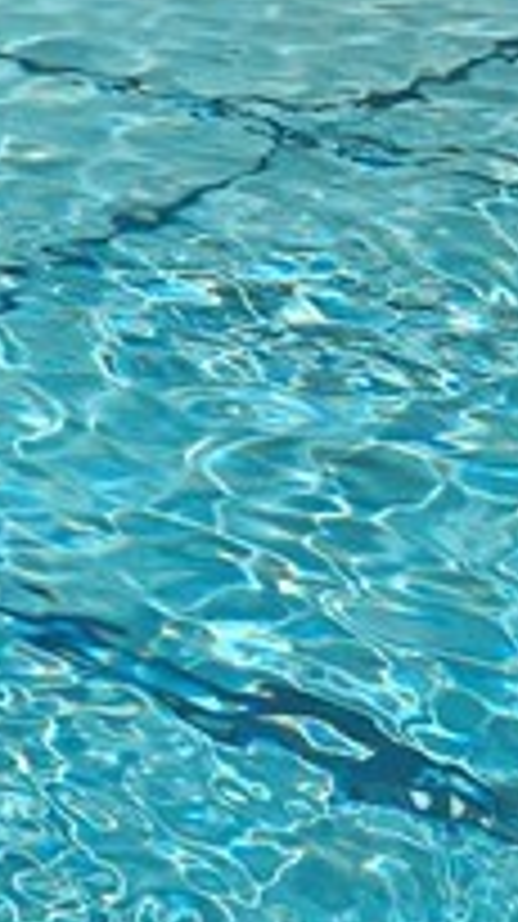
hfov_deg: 7.9
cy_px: 0
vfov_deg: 16.8
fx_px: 3059
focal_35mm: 125
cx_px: -1225
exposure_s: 1/852
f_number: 1.7
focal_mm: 6.3
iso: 10
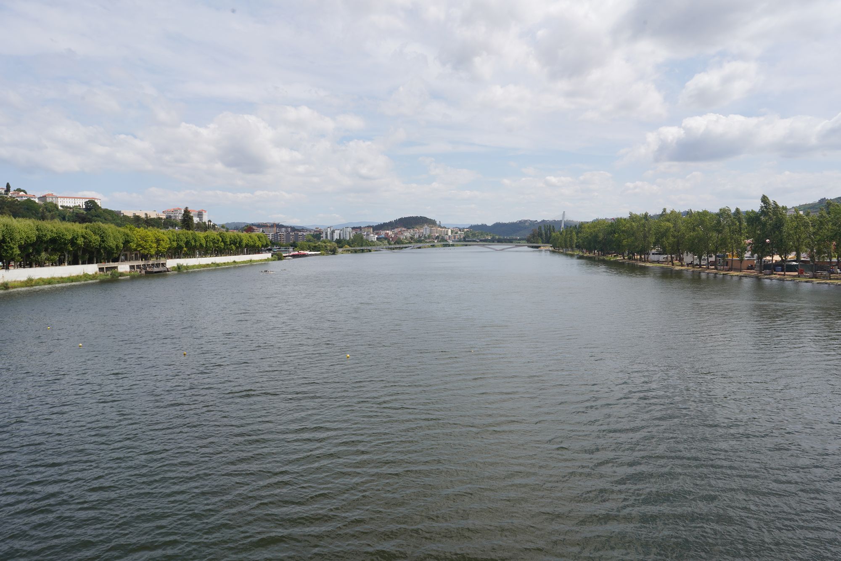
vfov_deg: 53.1
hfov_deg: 73.7
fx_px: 561
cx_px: 420
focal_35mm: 24
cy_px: 280
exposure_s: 1/100
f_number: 16
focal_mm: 24
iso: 100
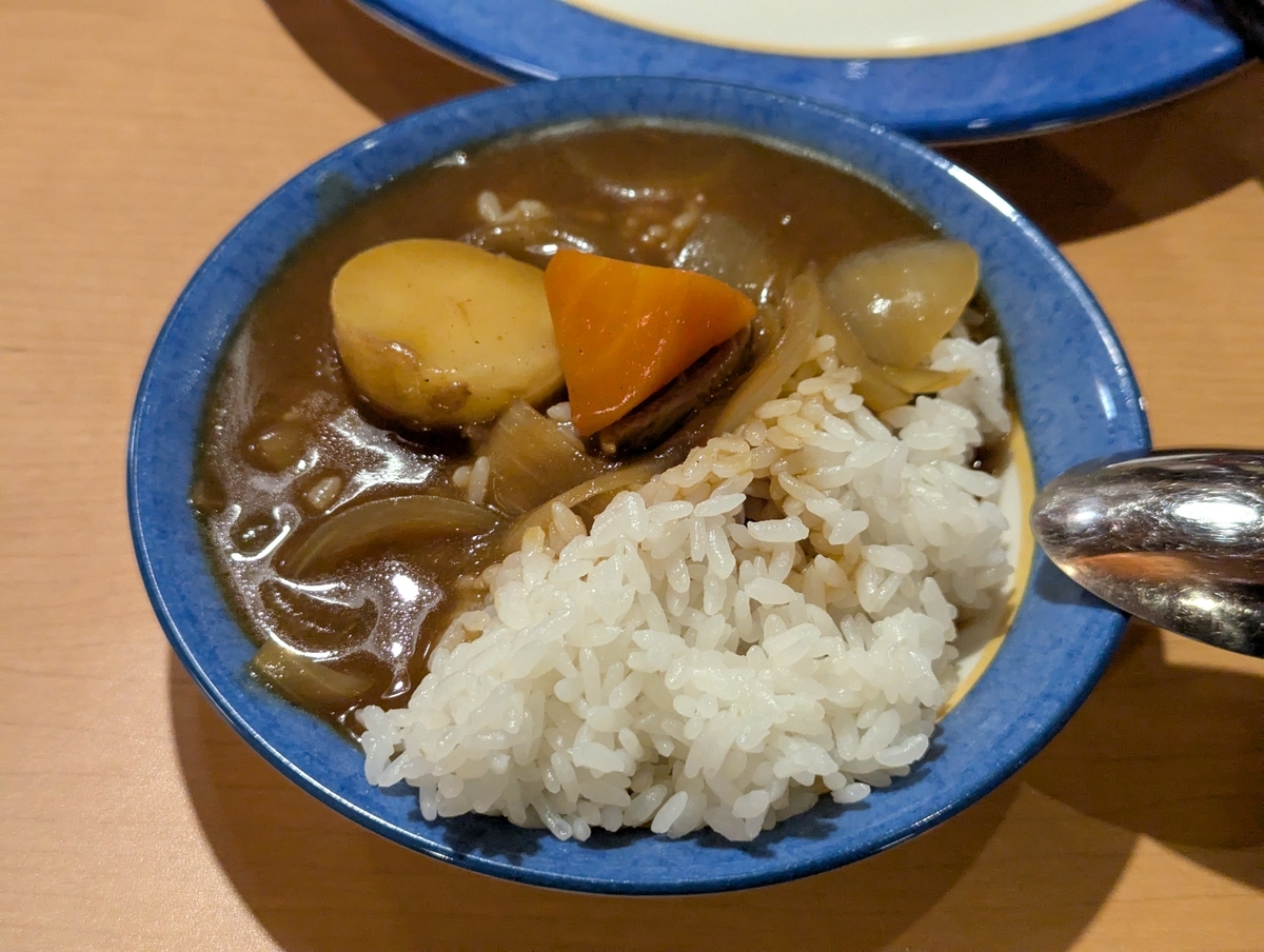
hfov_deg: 39.6
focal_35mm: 48
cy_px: 476
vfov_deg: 30.3
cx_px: 632
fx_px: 1756
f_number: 1.85
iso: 1051
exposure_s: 1/99.9
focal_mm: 6.81
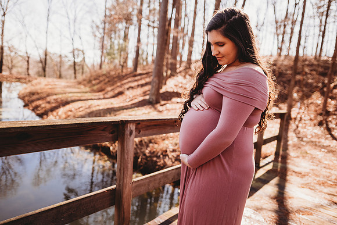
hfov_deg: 73.7
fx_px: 225
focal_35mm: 24
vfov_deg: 53.2
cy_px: 112
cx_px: 168
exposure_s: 1/640
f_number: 2.2
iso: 100
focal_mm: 24
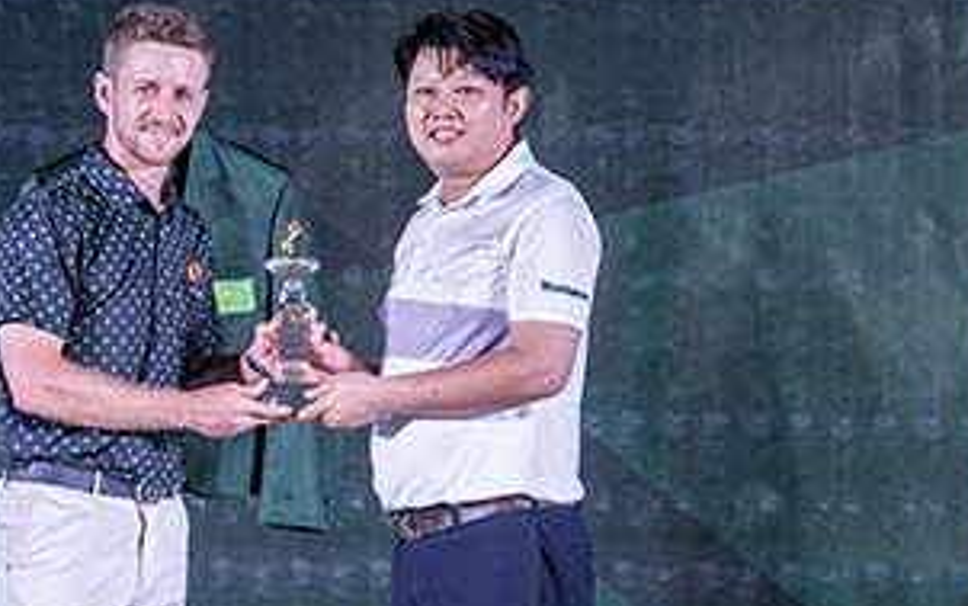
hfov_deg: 16.9
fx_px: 3246
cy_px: 115
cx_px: 288
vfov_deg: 10.6
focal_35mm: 123
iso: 720
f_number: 3.5
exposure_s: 1/200
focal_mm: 38
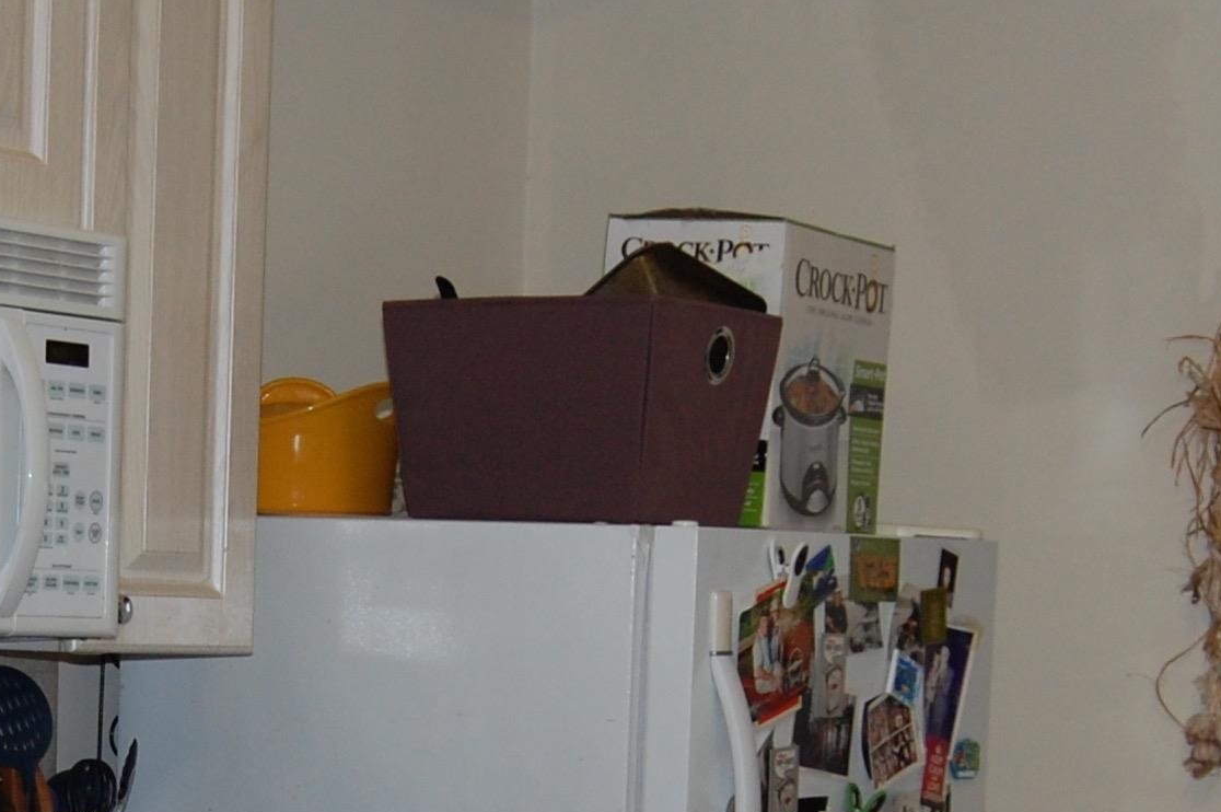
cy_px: 881
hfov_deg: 20.8
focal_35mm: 97
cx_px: 236
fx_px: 3287
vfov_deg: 13.8
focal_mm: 24
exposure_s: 1/60
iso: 400
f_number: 4
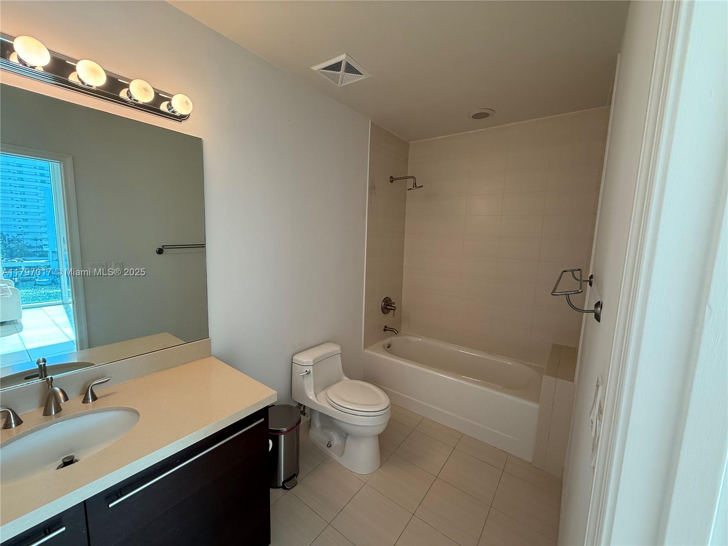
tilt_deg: -7.1
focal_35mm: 14
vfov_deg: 85.7
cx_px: 364
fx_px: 294
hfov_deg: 102.1
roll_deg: -1.8
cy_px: 273
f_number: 2.2
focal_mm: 2.22
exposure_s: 1/120
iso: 80
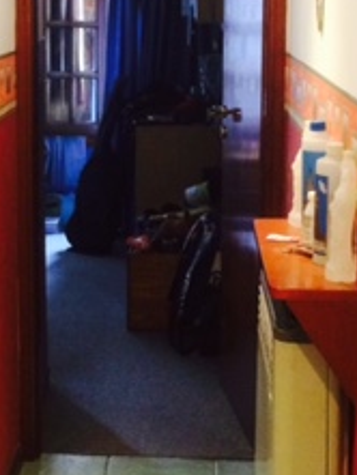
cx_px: 120
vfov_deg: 23.2
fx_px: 1154
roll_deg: +1.5
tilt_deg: -9.6
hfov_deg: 17.5
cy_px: 174
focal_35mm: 84
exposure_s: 1/30
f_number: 2.2
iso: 250
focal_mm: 4.15
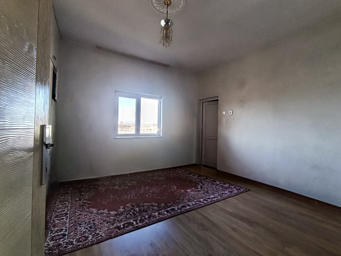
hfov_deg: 94.5
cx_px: 170
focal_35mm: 16
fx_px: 158
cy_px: 128
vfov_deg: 78.1
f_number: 2.2
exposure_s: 1/50
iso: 168
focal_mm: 1.65
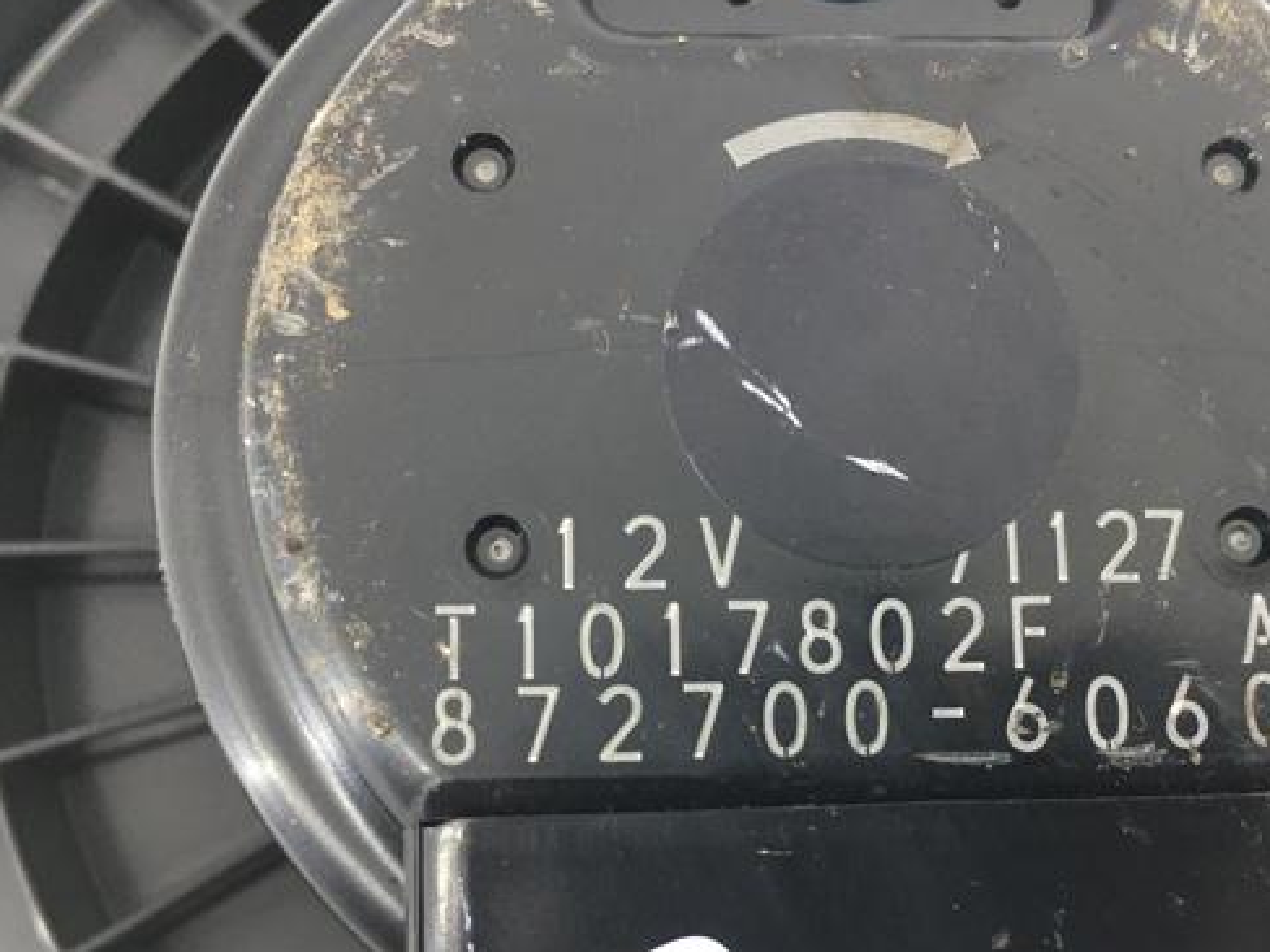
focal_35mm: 38
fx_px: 1394
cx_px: 742
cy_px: 559
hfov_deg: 48.8
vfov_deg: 37.6
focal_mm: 4.15
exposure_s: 1/33
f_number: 2.2
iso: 100
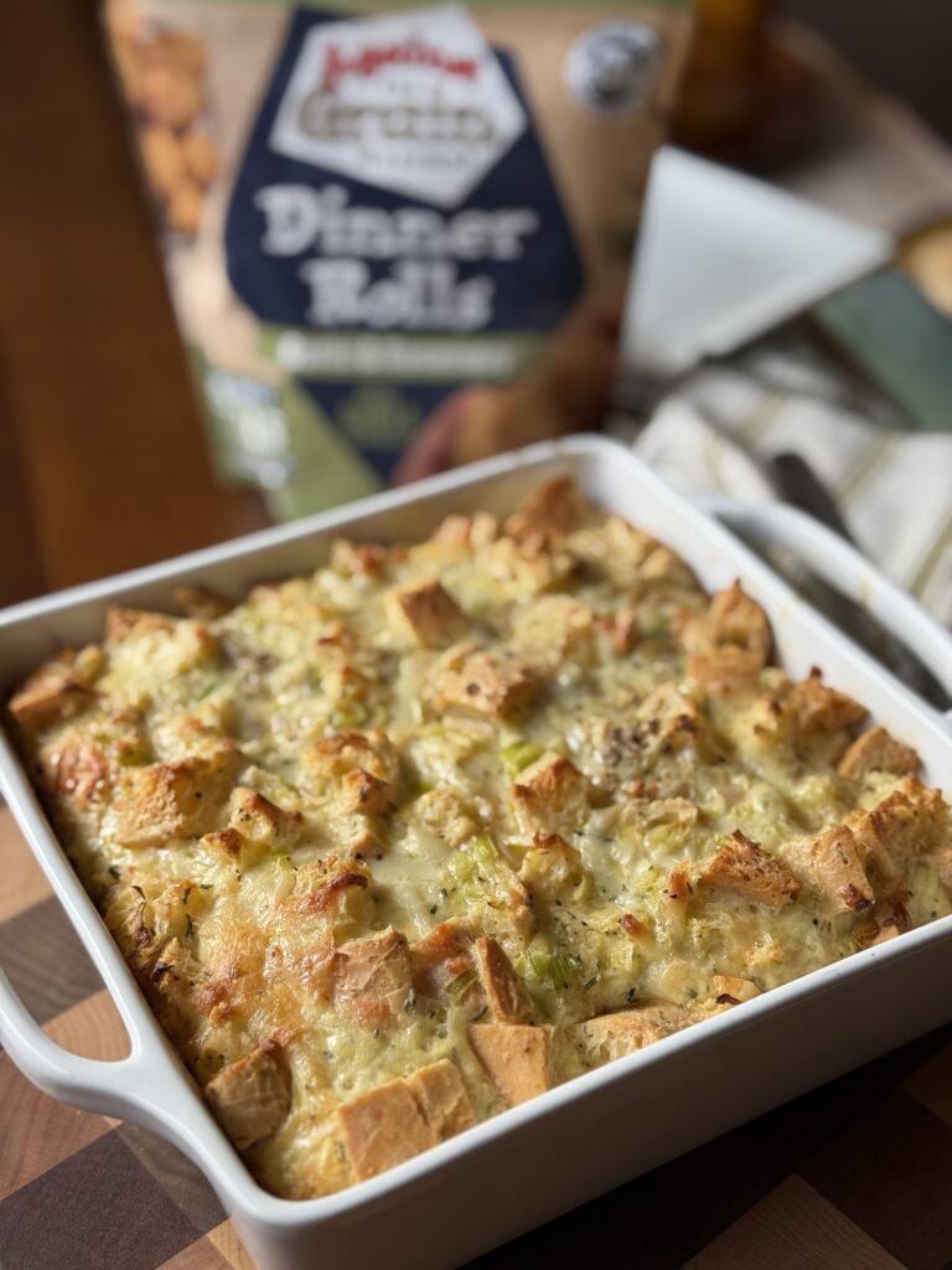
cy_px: 635
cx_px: 476
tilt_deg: -37.8
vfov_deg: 39.7
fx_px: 1760
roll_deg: -2.4
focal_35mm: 48
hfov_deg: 30.3
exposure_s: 1/121
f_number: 1.78
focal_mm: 6.76
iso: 64
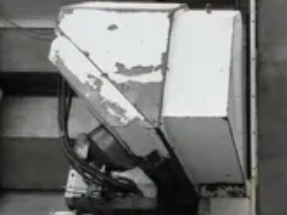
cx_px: 306
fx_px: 464
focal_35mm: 56
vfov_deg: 25.9
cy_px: 152
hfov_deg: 31.0
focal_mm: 4.1
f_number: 2.8
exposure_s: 1/30
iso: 800
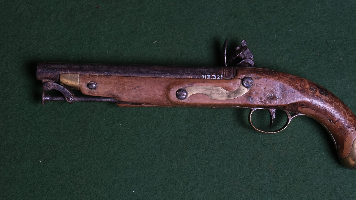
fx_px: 991
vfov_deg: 11.5
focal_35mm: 105
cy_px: 96
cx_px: 207
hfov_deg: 20.3
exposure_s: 1/160
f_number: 5.6
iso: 320
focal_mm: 55
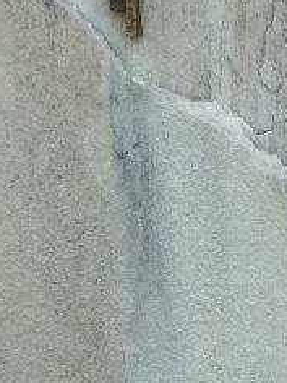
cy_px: 264
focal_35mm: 298
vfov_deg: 6.6
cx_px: 355
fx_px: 3294
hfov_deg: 5.0
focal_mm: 11.7
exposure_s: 1/250
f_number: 4.9
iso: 125
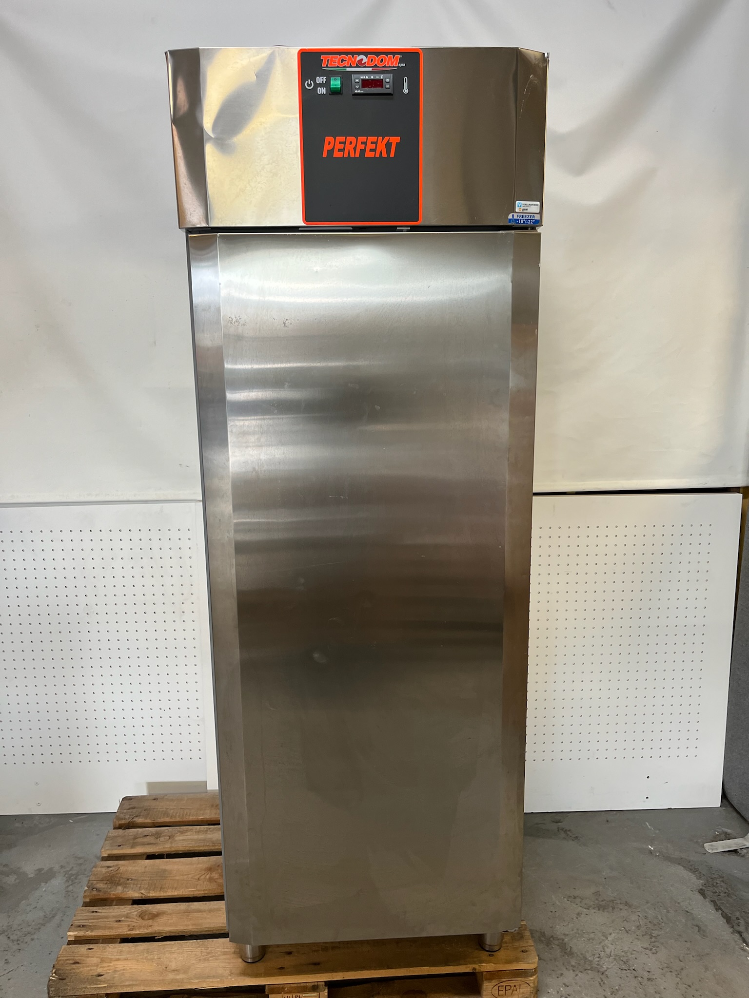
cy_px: 499
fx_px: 750
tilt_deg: -5.2
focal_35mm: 26
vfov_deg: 67.3
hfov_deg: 53.1
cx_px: 374
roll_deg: +2.0
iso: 100
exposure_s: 1/100
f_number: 1.6
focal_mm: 5.1
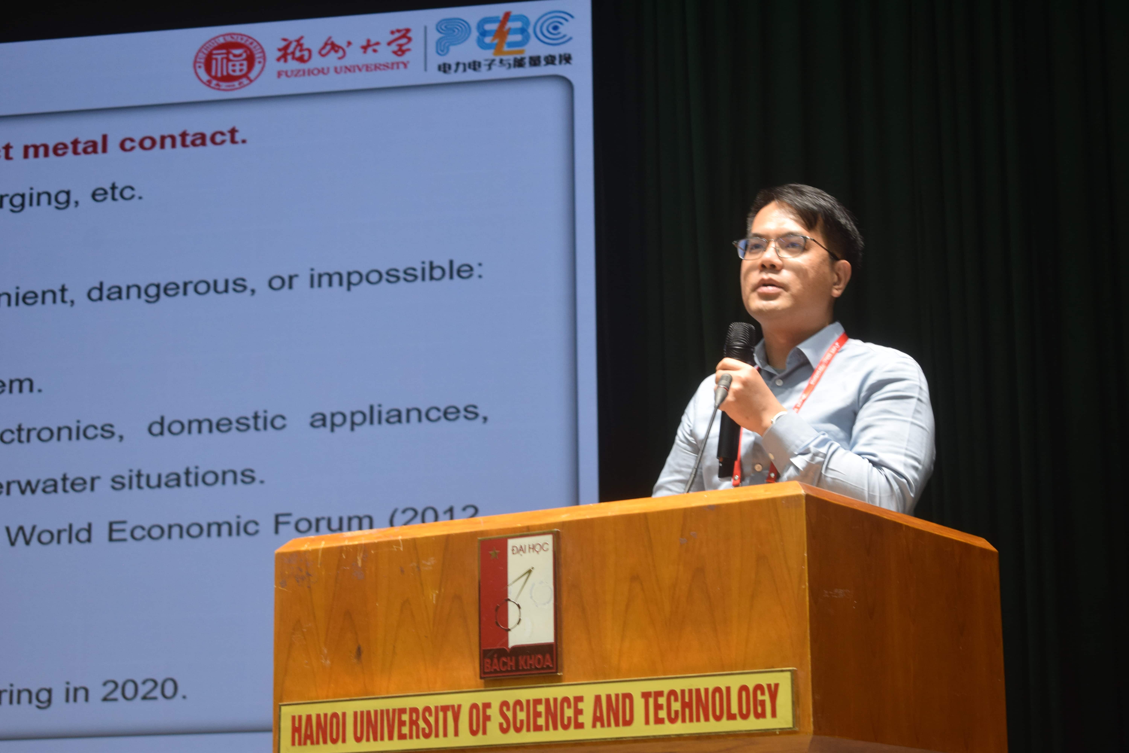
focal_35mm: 82
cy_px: 376
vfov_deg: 16.6
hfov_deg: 24.6
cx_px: 564
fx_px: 2587
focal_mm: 55
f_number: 5.6
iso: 640
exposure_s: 1/60
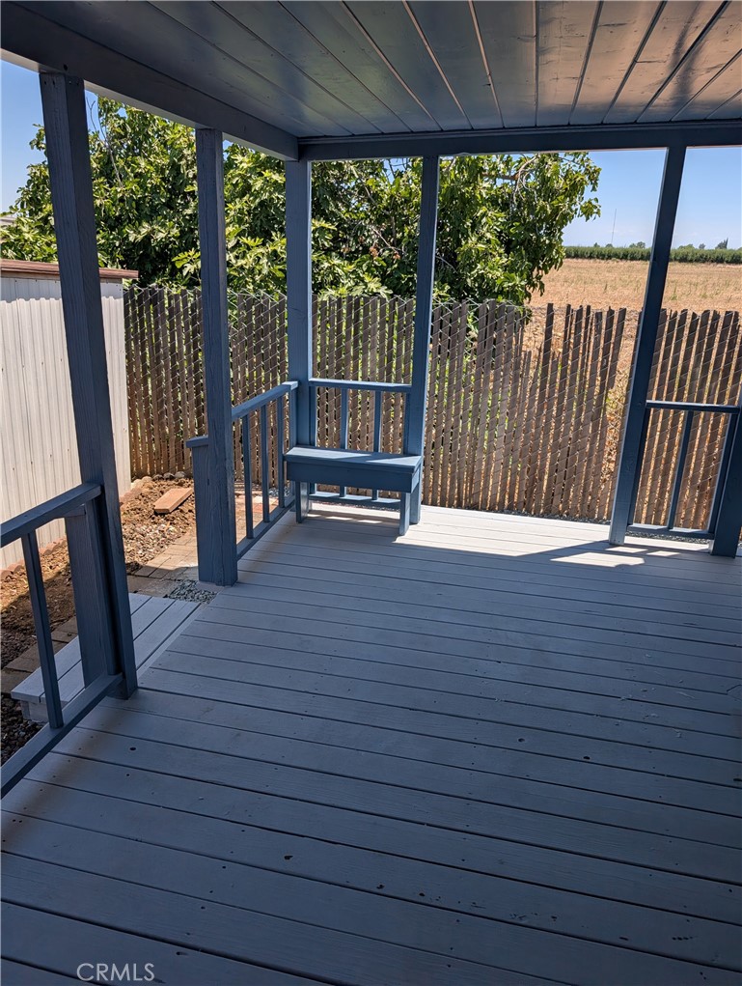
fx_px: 684
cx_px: 371
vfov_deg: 71.5
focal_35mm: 24
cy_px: 493
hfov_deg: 56.9
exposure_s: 1/1119
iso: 22
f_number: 1.68
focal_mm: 6.9
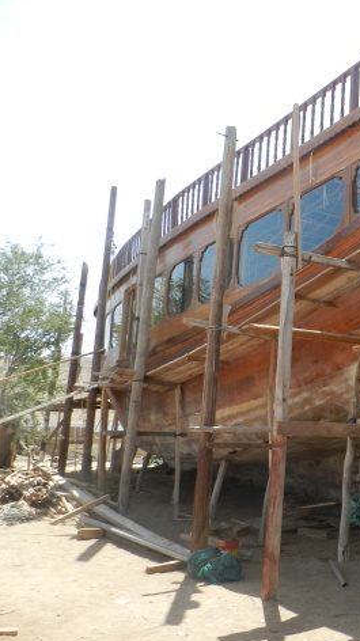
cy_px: 320
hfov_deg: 30.4
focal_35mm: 34
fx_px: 578
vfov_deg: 58.0
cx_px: 412
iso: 160
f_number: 3.4
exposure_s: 1/800
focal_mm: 4
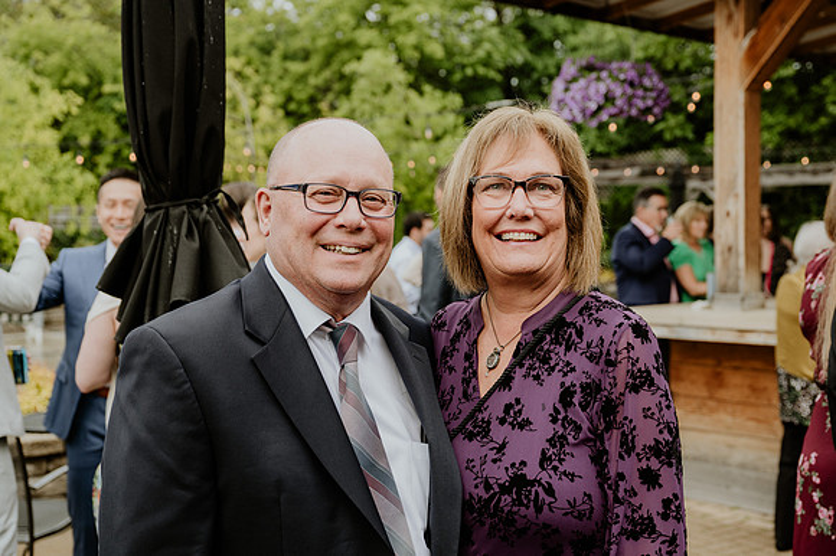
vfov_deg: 29.2
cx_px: 493
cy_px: 328
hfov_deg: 42.6
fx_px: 1068
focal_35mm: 46
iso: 200
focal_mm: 39
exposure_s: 1/400
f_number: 3.5
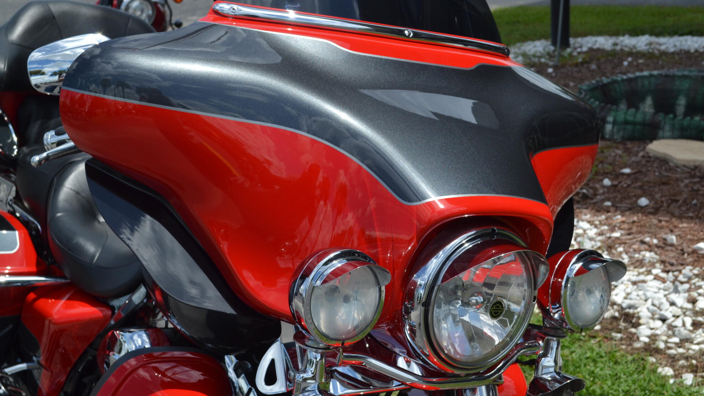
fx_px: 1008
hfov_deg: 38.5
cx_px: 353
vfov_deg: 22.2
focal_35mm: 54
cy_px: 179
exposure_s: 1/250
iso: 100
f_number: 8
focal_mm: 34
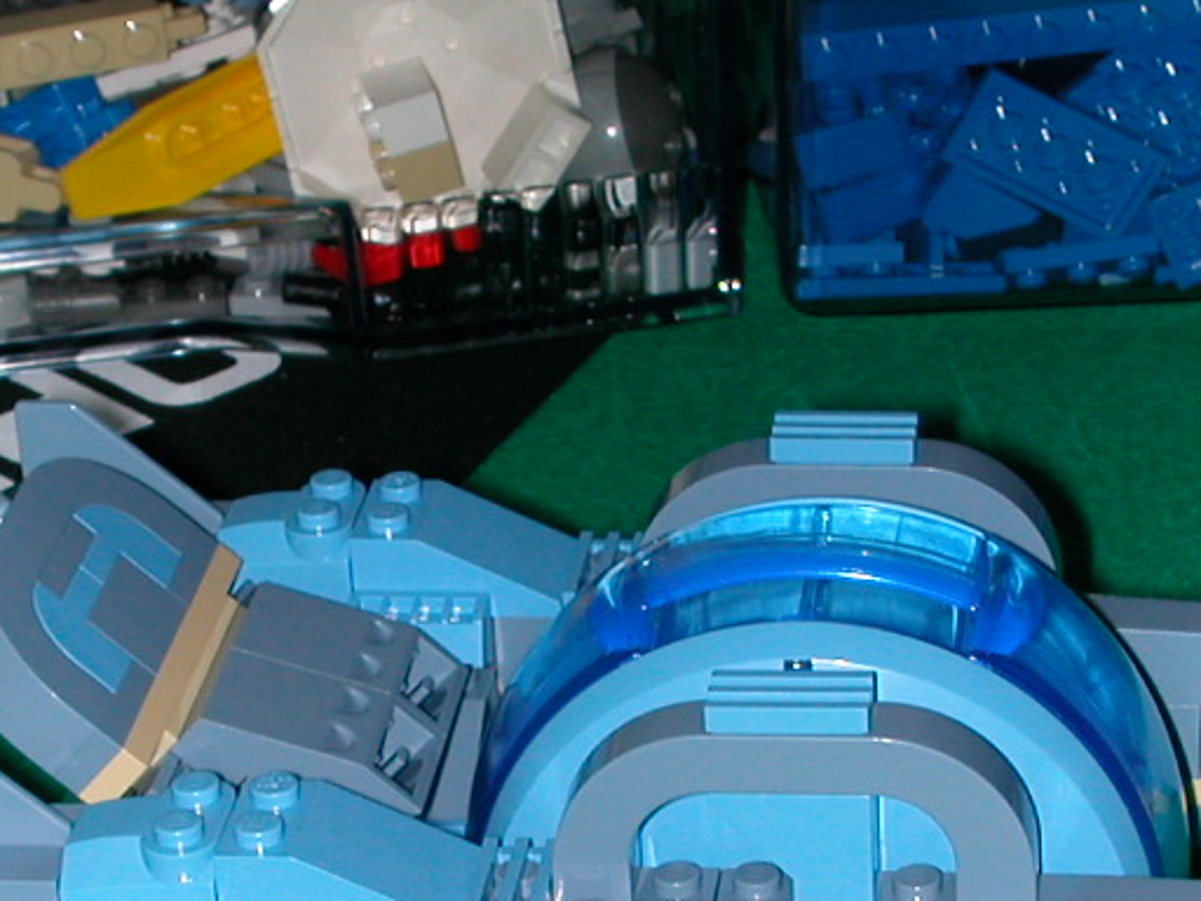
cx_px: 704
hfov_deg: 17.0
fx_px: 4025
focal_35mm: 116
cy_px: 875
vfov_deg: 12.6
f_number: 5.6
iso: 100
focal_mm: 8.9
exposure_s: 1/59.9
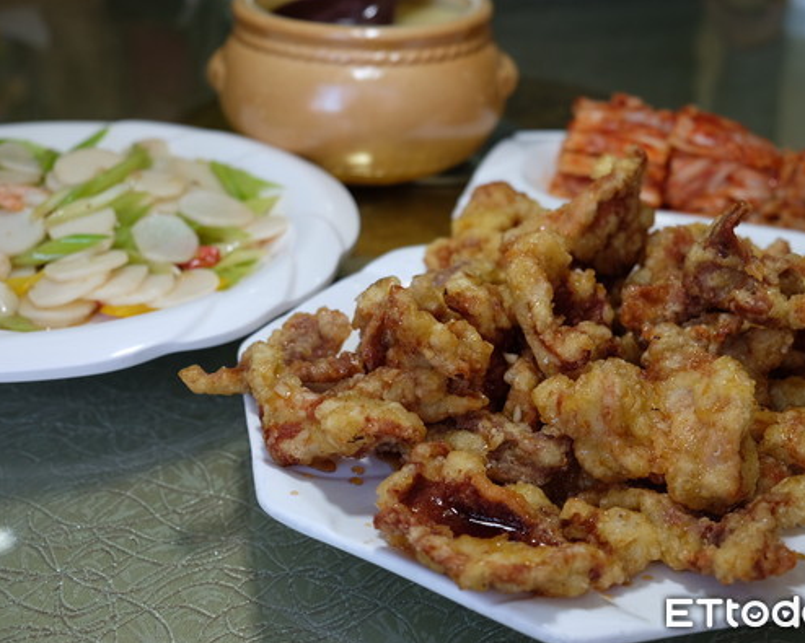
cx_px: 474
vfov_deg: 30.8
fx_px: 1167
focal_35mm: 49
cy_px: 321
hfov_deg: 37.9
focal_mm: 28.9
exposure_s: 1/105
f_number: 3.2
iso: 200
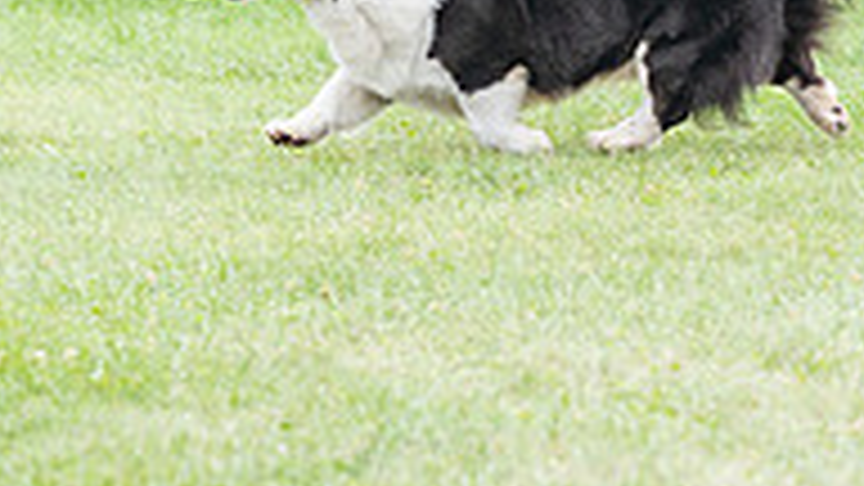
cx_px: 400
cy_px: -331
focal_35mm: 379
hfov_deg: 5.7
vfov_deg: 3.2
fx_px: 8683
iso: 400
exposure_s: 1/400
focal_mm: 120
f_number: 4.5
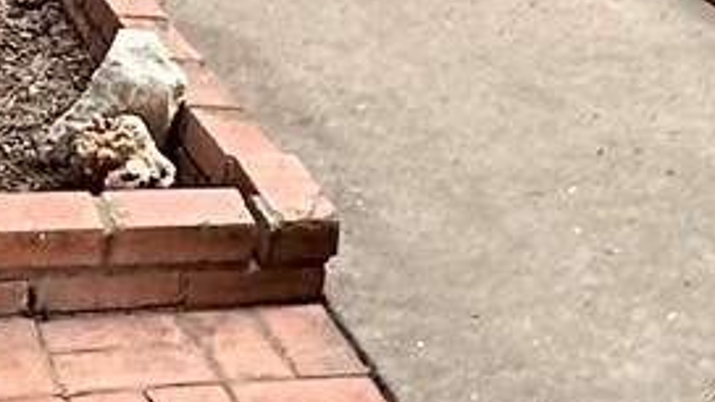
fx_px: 2180
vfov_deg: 10.5
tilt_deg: -19.7
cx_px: 50
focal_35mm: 115
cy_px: 42
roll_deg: -3.1
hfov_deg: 18.3
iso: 320
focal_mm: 2.22
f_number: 2.2
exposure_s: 1/79
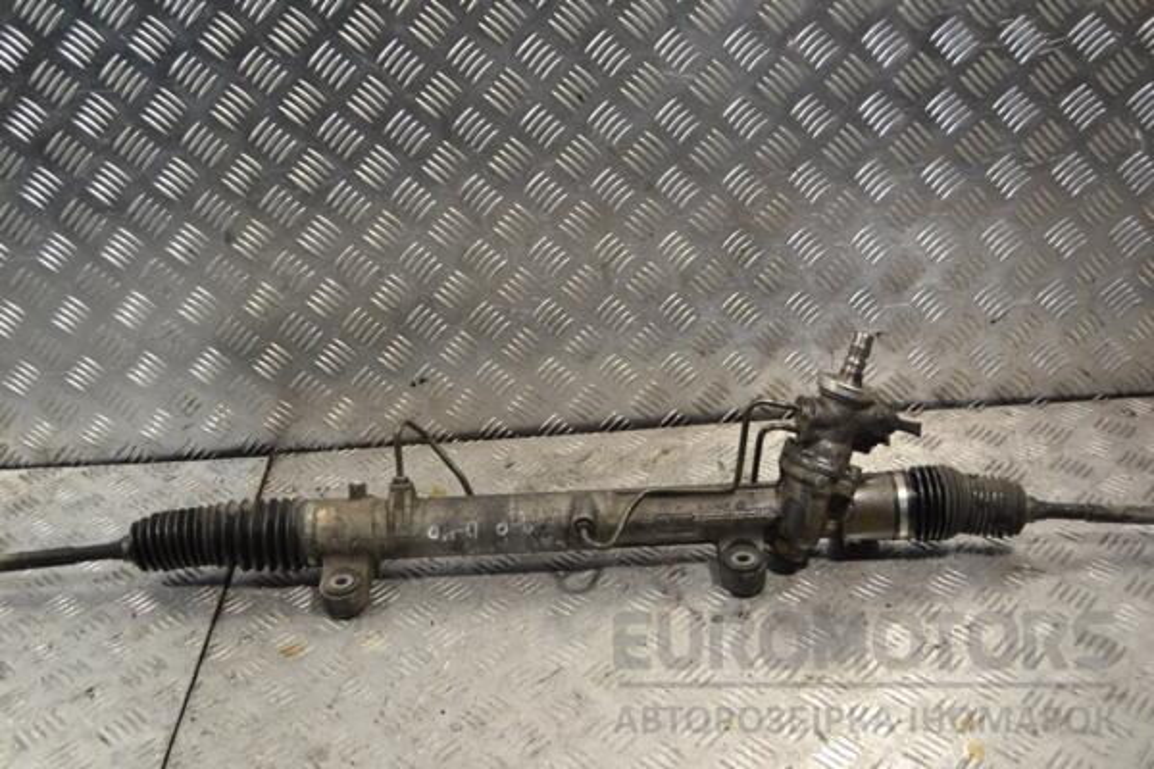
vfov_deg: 34.2
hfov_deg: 49.6
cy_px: 384
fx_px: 1250
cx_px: 577
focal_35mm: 39
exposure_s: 1/100
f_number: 5
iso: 400
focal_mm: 26
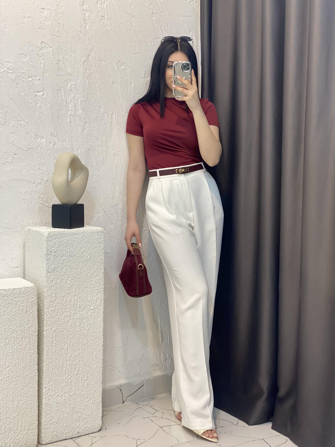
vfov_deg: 36.8
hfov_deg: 28.0
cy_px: 224
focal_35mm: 52
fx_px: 671
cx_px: 168
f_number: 2
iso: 125
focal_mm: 6
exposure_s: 1/100
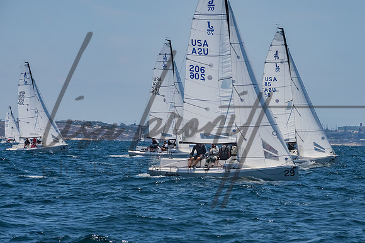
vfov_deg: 5.0
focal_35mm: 277
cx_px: 182
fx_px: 2807
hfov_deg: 7.4
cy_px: 122
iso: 640
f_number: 14
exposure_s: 1/1600
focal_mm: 185
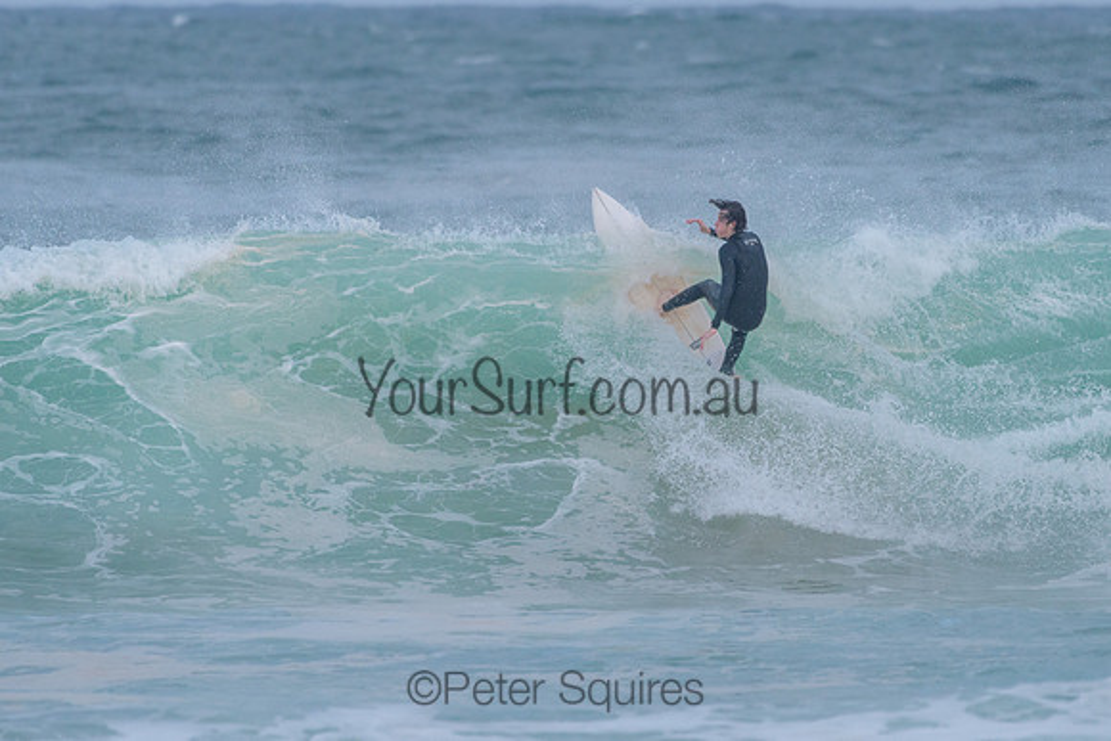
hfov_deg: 3.4
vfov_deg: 2.2
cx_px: 608
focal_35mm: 613
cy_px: 292
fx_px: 18908
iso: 1000
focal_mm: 500
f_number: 5.6
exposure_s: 1/2000
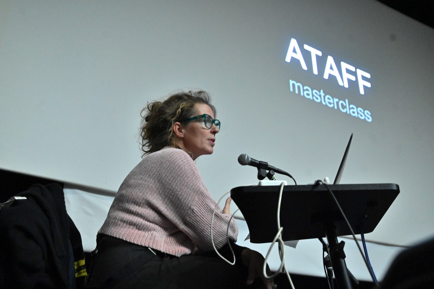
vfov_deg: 35.0
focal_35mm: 38
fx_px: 458
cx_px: 217
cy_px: 144
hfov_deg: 50.7
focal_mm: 38
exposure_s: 1/30
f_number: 4
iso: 10000
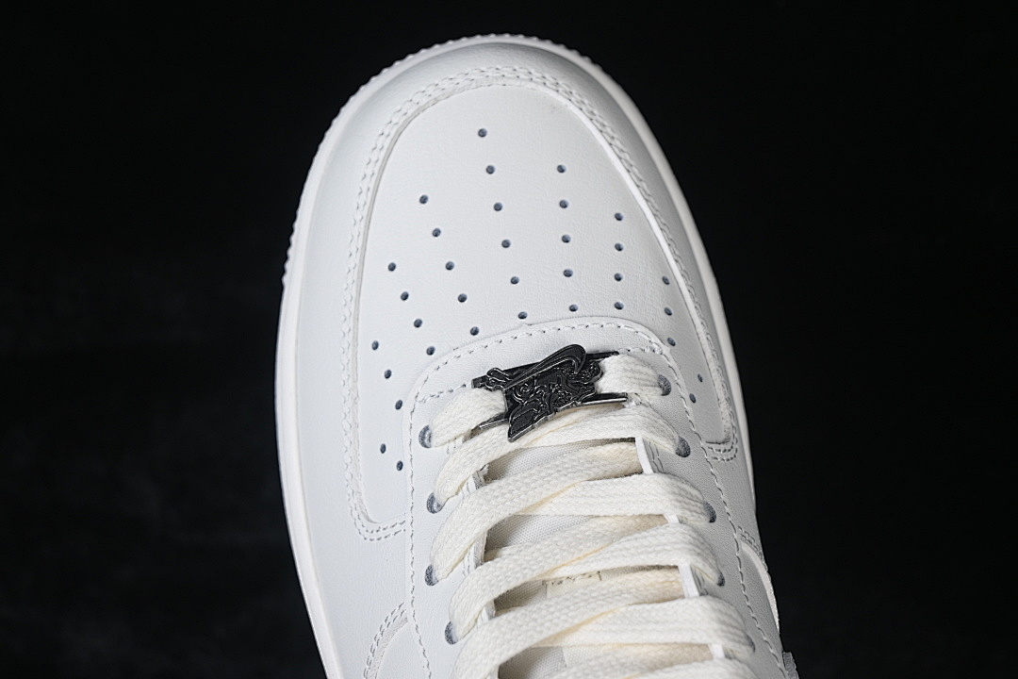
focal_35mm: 75
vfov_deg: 18.2
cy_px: 340
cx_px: 509
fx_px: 2121
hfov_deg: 27.0
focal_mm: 50
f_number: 7.1
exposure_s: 1/80
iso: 160
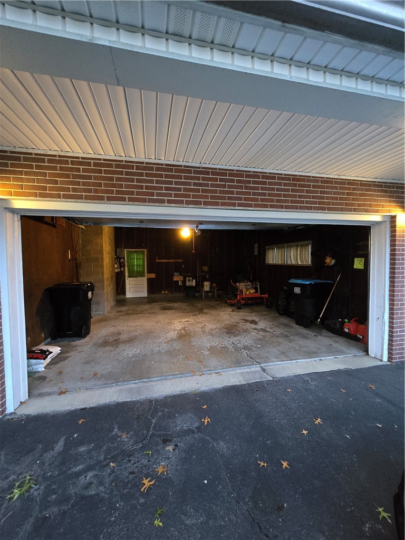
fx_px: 203
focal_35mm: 13
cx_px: 202
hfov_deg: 89.9
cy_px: 270
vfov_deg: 106.2
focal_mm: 2.2
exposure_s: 1/24
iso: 1600
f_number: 2.2
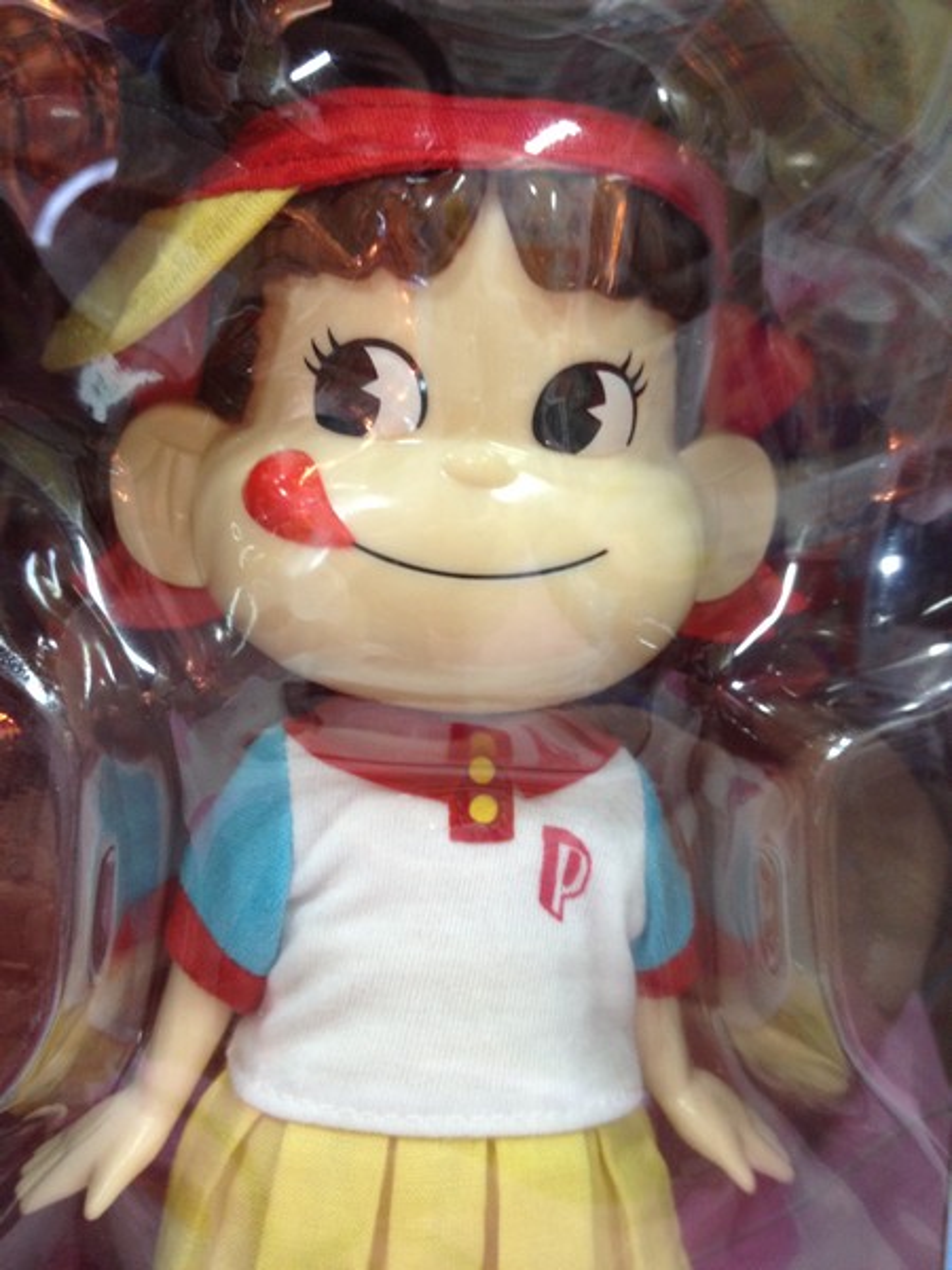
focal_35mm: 35
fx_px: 1283
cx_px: 476
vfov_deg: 52.6
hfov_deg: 40.7
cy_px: 635
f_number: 2.4
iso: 100
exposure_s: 1/20
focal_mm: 4.28
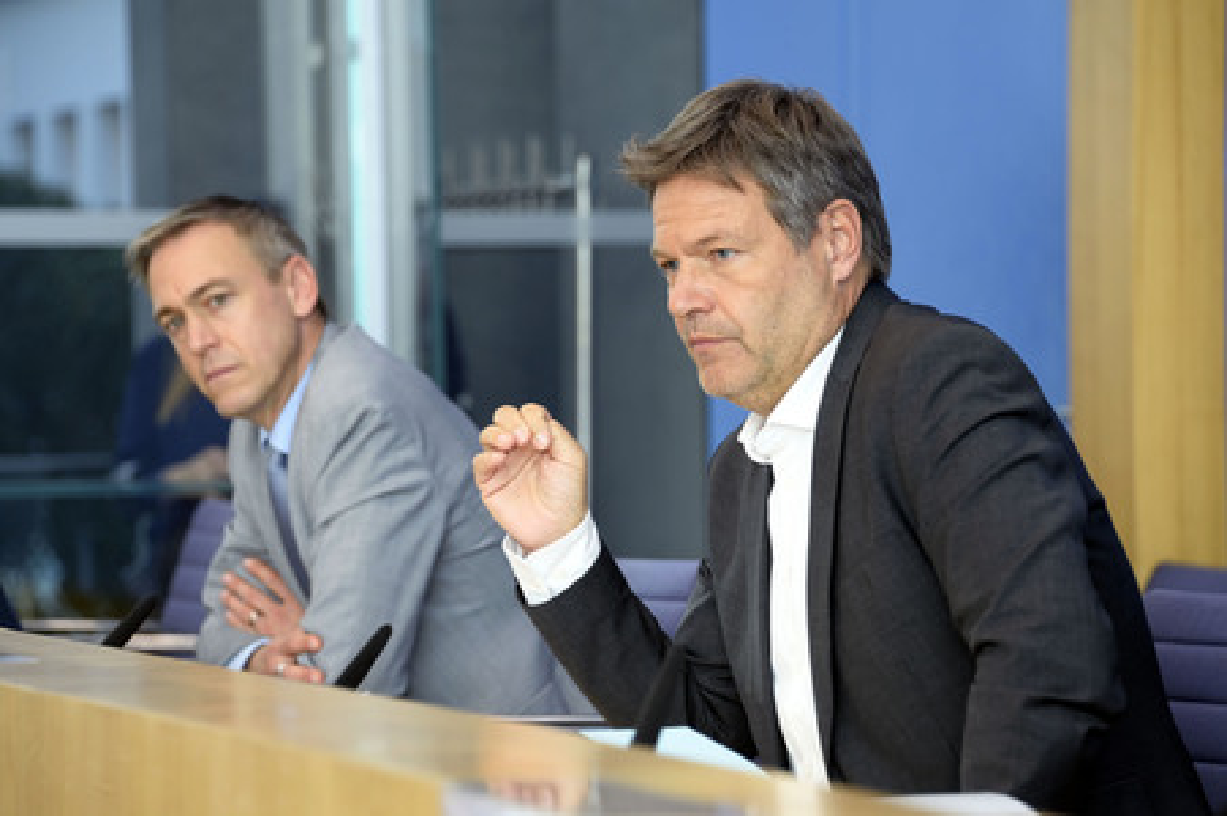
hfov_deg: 12.8
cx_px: 614
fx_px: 5449
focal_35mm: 160
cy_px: 408
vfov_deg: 8.6
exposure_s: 1/320
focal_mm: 160
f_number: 5.6
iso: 1600
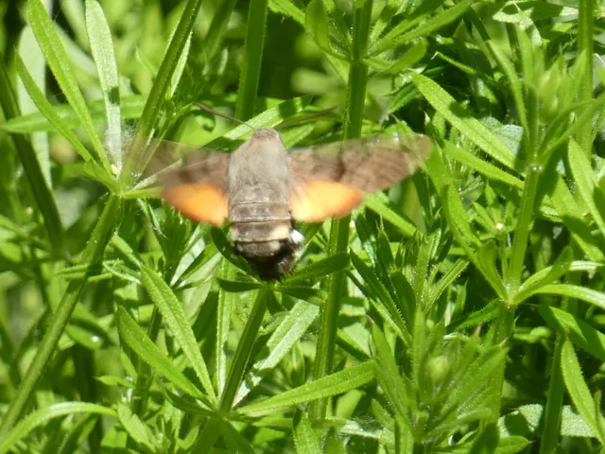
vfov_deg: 3.2
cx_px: 302
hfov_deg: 4.2
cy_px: 227
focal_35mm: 469
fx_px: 8197
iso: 80
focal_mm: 84
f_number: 5.6
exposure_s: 1/200
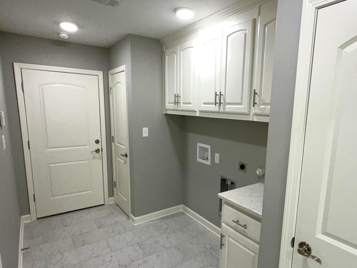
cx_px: 203
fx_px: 237
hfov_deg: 73.6
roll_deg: -0.7
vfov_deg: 58.7
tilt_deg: -10.2
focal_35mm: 23
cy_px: 149
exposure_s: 1/120
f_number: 2.2
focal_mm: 2.22
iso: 160
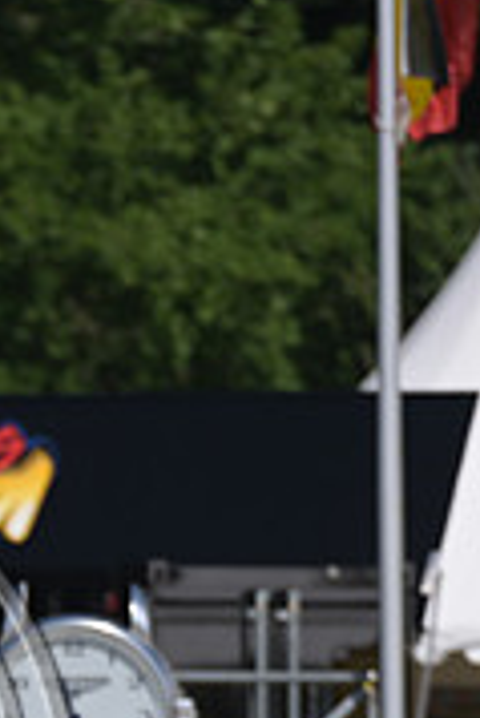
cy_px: 752
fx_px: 25968
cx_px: -383
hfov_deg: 1.1
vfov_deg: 1.6
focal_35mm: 1301
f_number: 5
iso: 140
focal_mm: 400
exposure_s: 1/1250
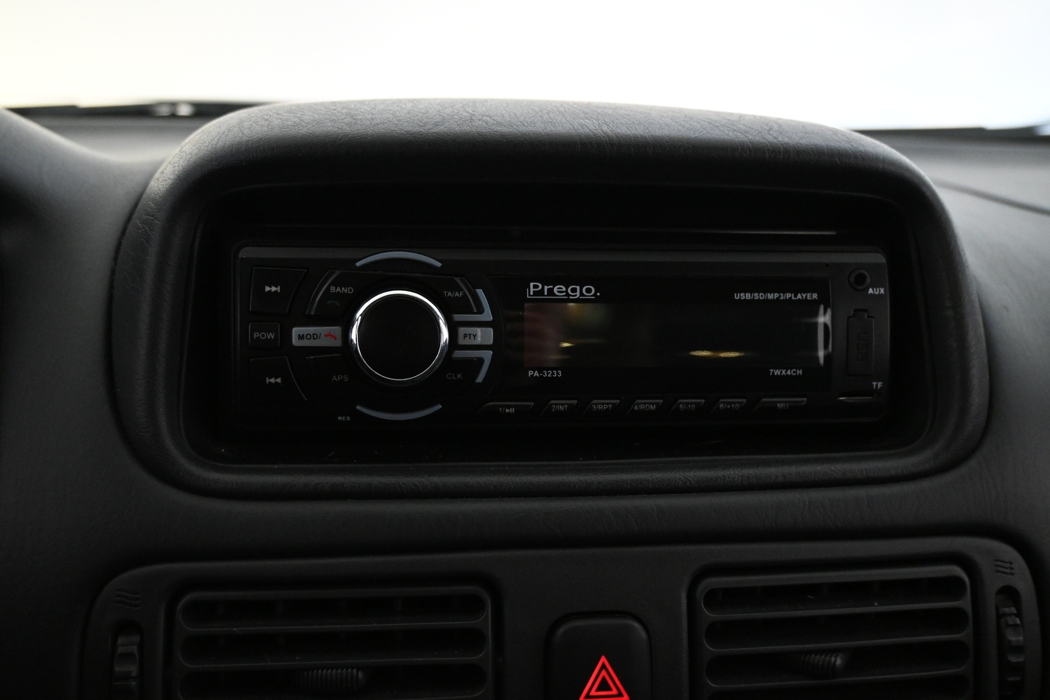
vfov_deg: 39.1
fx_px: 984
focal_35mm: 34
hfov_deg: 56.1
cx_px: 525
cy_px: 350
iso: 3200
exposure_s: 1/40
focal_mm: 22.5
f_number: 4
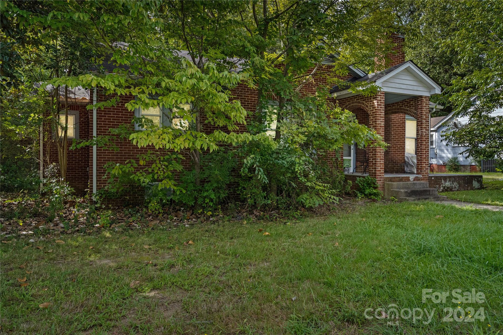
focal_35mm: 25
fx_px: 349
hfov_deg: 71.5
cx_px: 252
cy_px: 168
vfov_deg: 51.3
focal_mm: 25
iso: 1600
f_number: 8
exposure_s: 1/1000
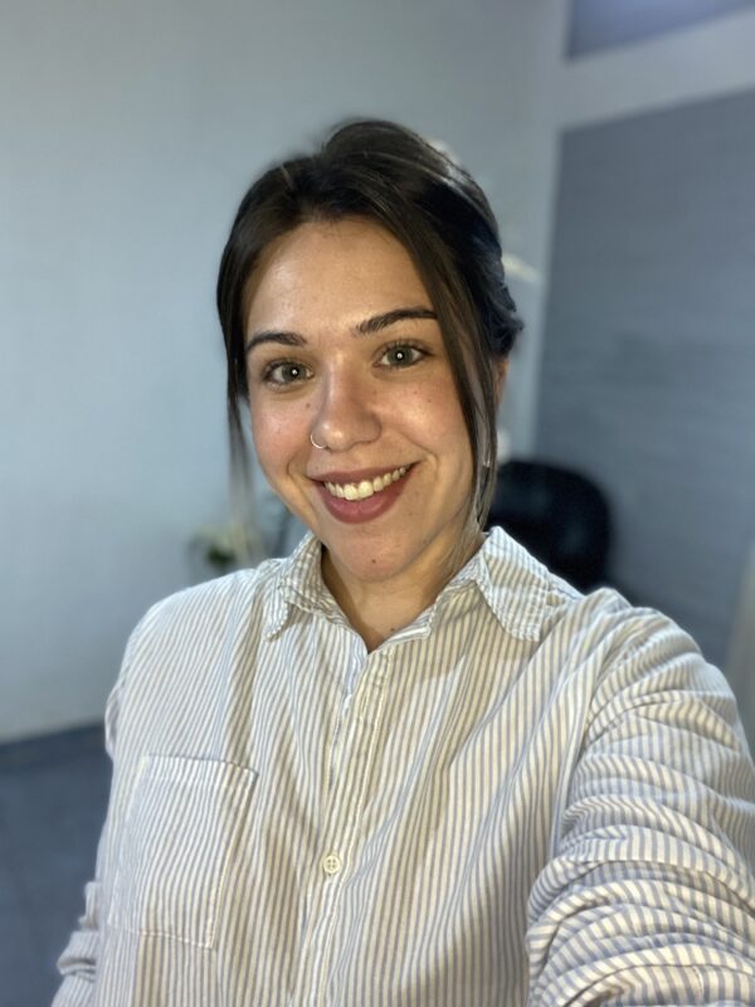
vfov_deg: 60.0
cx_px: 378
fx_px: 872
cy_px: 504
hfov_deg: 46.8
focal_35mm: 30
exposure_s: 1/25
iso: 320
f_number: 2.2
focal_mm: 2.71
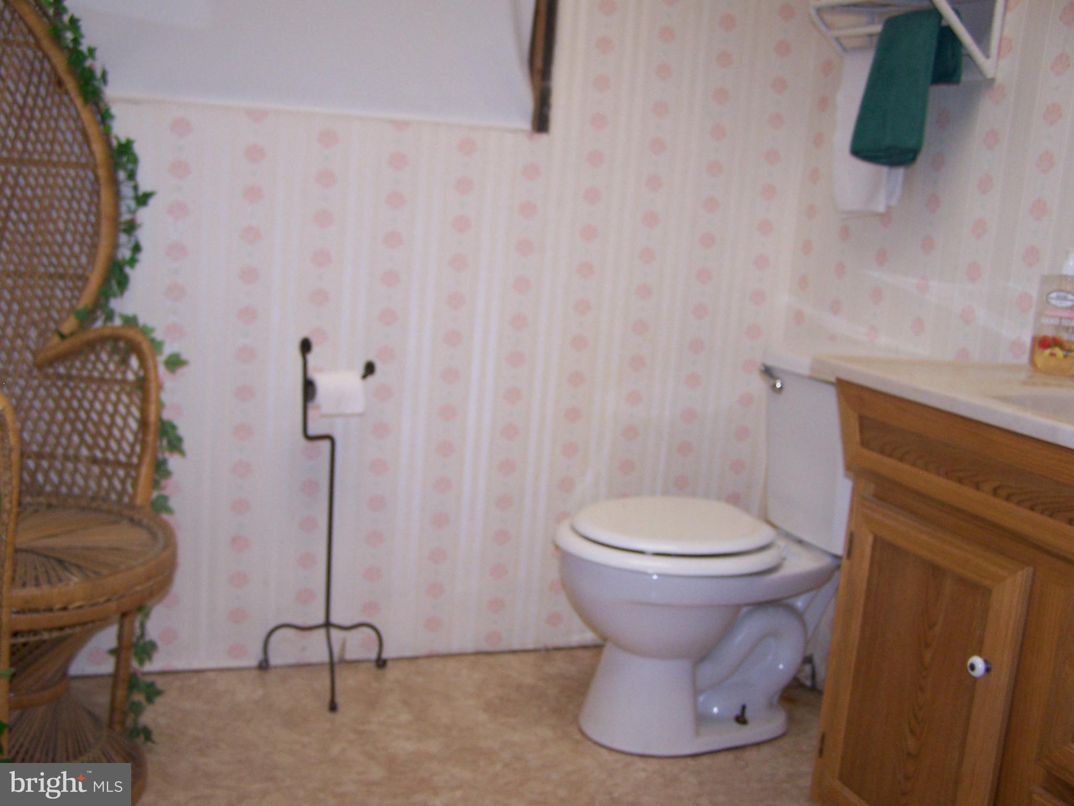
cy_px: 403
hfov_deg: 49.0
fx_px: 1179
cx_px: 537
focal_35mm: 38
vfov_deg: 37.7
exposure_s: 1/60
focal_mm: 6.3
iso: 140
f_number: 2.8
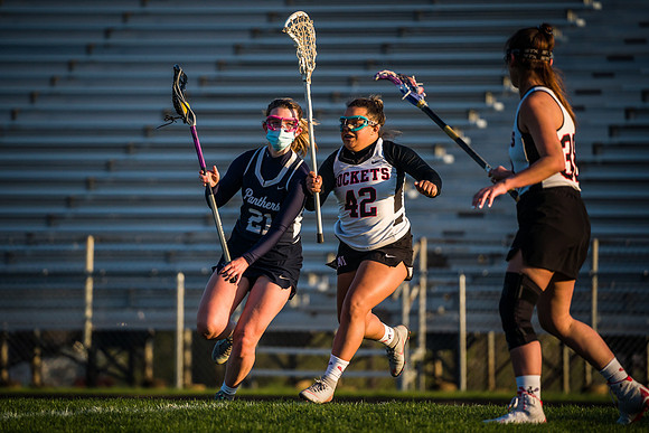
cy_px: 208
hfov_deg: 4.6
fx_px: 8101
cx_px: 285
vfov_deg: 3.1
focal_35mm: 449
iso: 1250
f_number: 5.6
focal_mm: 400
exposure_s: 1/2000
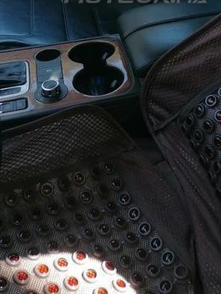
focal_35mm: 64
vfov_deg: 28.1
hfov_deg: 22.9
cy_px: -14
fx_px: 544
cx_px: 133
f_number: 1.8
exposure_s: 1/100
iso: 50
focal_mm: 5.4
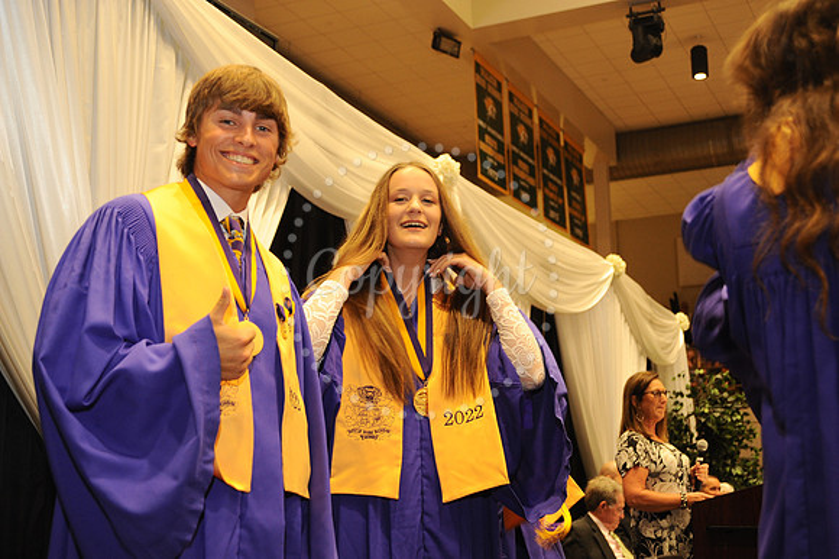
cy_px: 280
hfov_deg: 38.2
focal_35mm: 52
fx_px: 1211
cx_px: 420
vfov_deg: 26.0
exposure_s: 1/60
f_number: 5.6
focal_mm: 52
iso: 1250
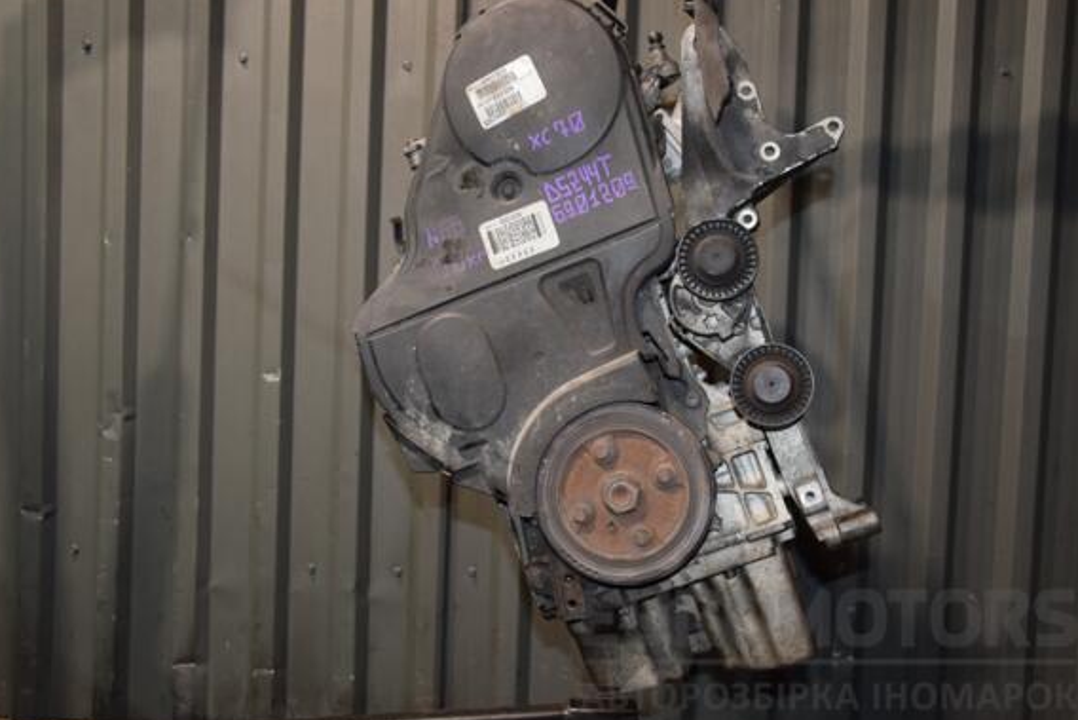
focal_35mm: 38
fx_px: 1138
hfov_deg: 50.7
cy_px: 365
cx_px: 545
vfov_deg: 35.1
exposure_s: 1/60
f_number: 5
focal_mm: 24
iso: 800
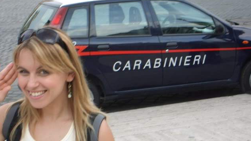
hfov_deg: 19.6
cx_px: 125
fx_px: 725
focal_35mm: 109
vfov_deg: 11.1
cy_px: 65
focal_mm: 20.3
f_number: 4.5
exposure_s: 1/200
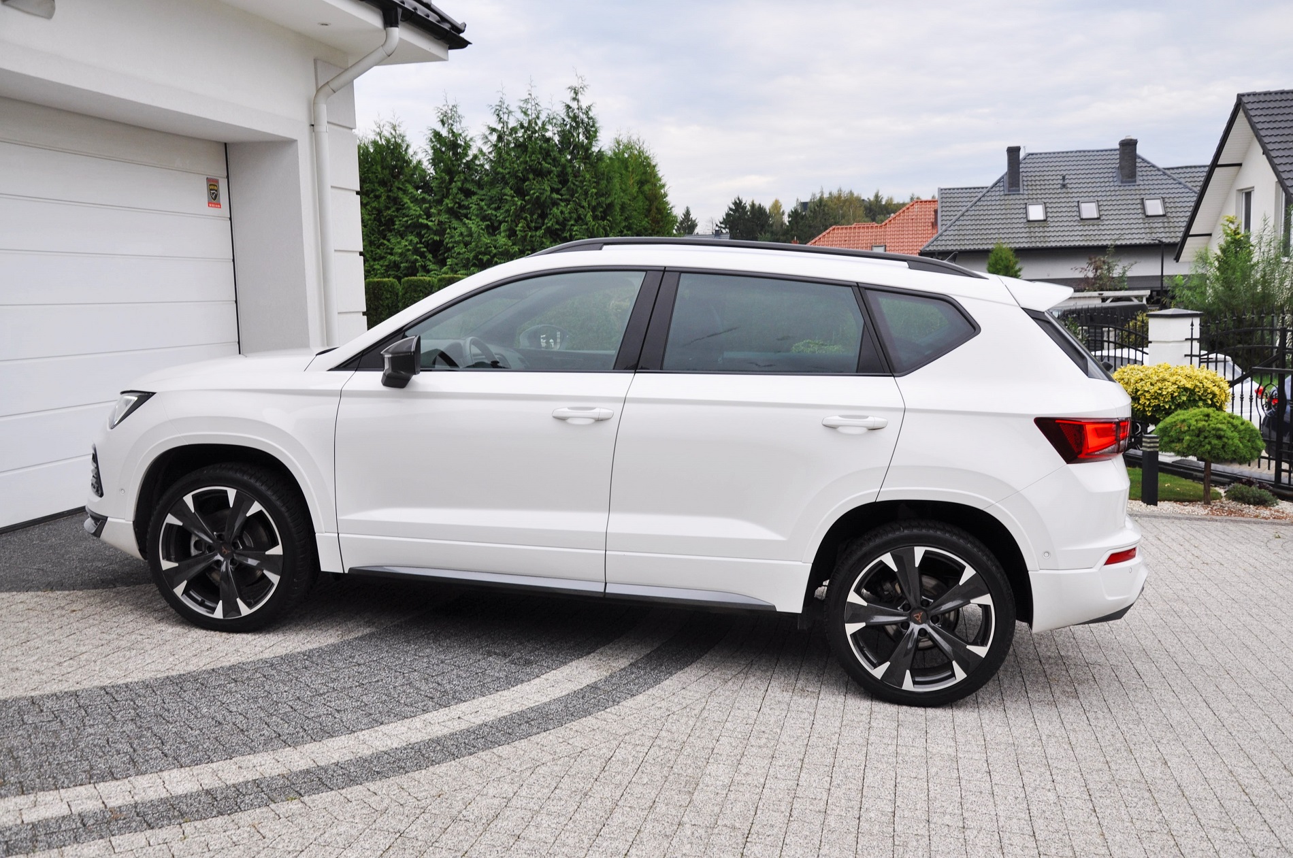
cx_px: 646
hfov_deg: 53.2
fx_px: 1291
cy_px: 429
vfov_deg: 36.8
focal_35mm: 36
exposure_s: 1/200
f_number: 7.1
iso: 250
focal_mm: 24
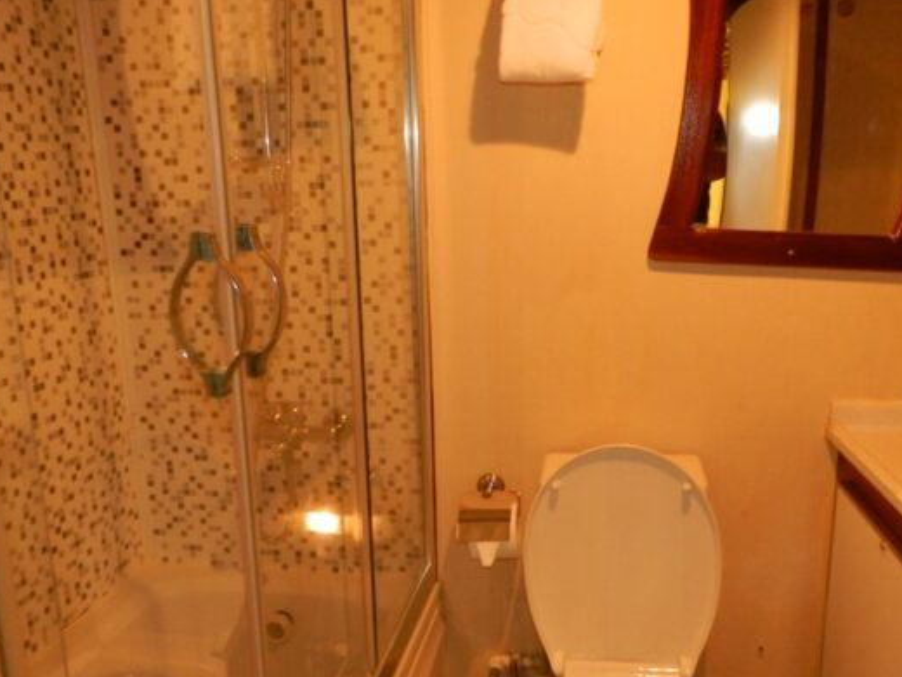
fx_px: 886
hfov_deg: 53.9
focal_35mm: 34
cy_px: 385
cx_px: 477
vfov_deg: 41.7
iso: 400
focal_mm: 4
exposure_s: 1/5
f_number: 3.4
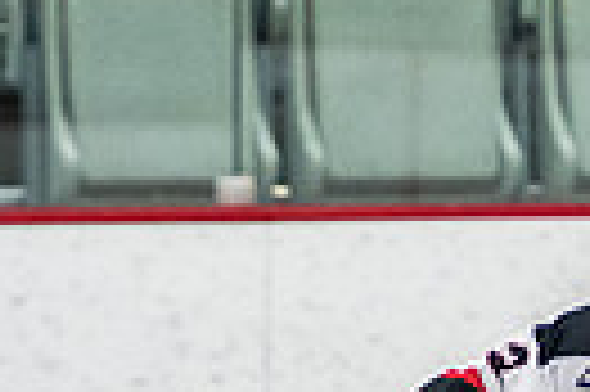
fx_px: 19511
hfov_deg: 1.7
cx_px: 527
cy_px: 583
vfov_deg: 1.2
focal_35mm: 1192
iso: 2800
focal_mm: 175
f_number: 2.8
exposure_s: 1/640
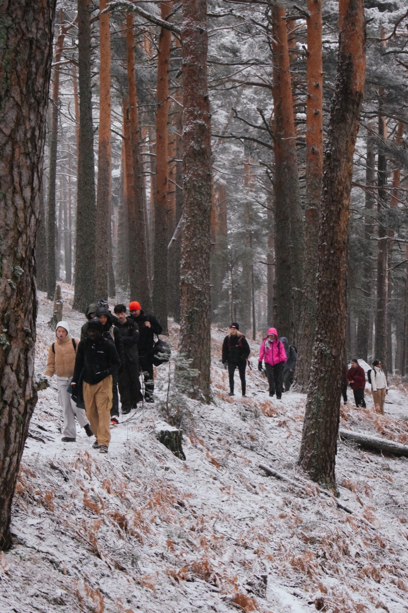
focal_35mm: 82
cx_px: 204
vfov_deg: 24.6
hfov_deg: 16.5
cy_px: 306
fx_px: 1403
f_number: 5.6
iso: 3200
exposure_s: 1/160
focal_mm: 55
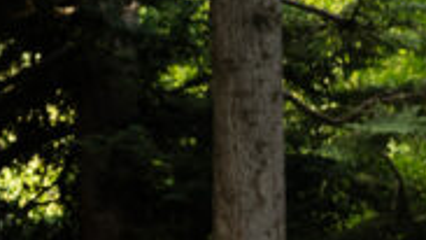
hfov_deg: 14.8
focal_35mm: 141
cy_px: 172
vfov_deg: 8.6
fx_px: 1593
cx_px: -55
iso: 400
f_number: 2.8
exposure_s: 1/500
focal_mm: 24
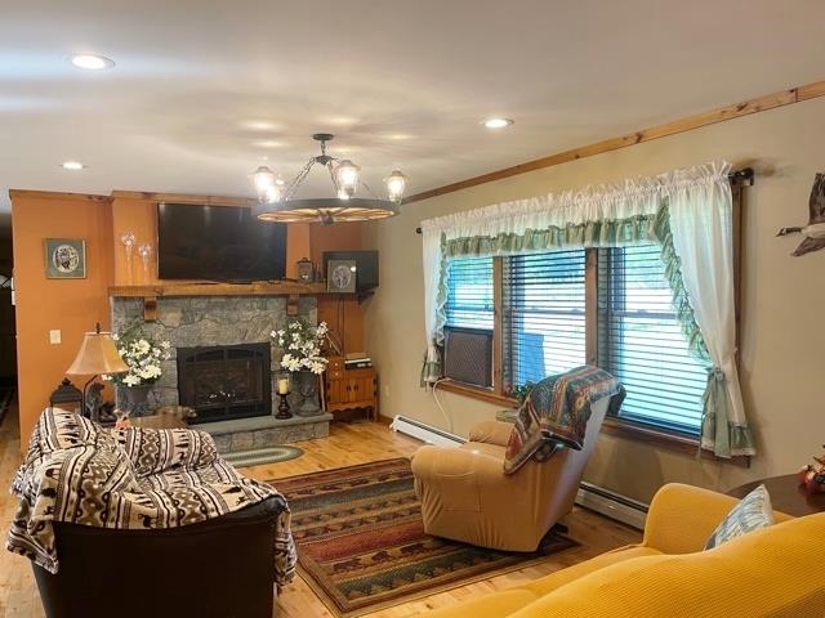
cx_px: 412
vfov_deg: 53.1
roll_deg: +0.7
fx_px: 620
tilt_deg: -2.8
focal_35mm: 26
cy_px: 309
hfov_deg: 67.3
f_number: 1.6
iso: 100
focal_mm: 5.1
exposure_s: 1/60
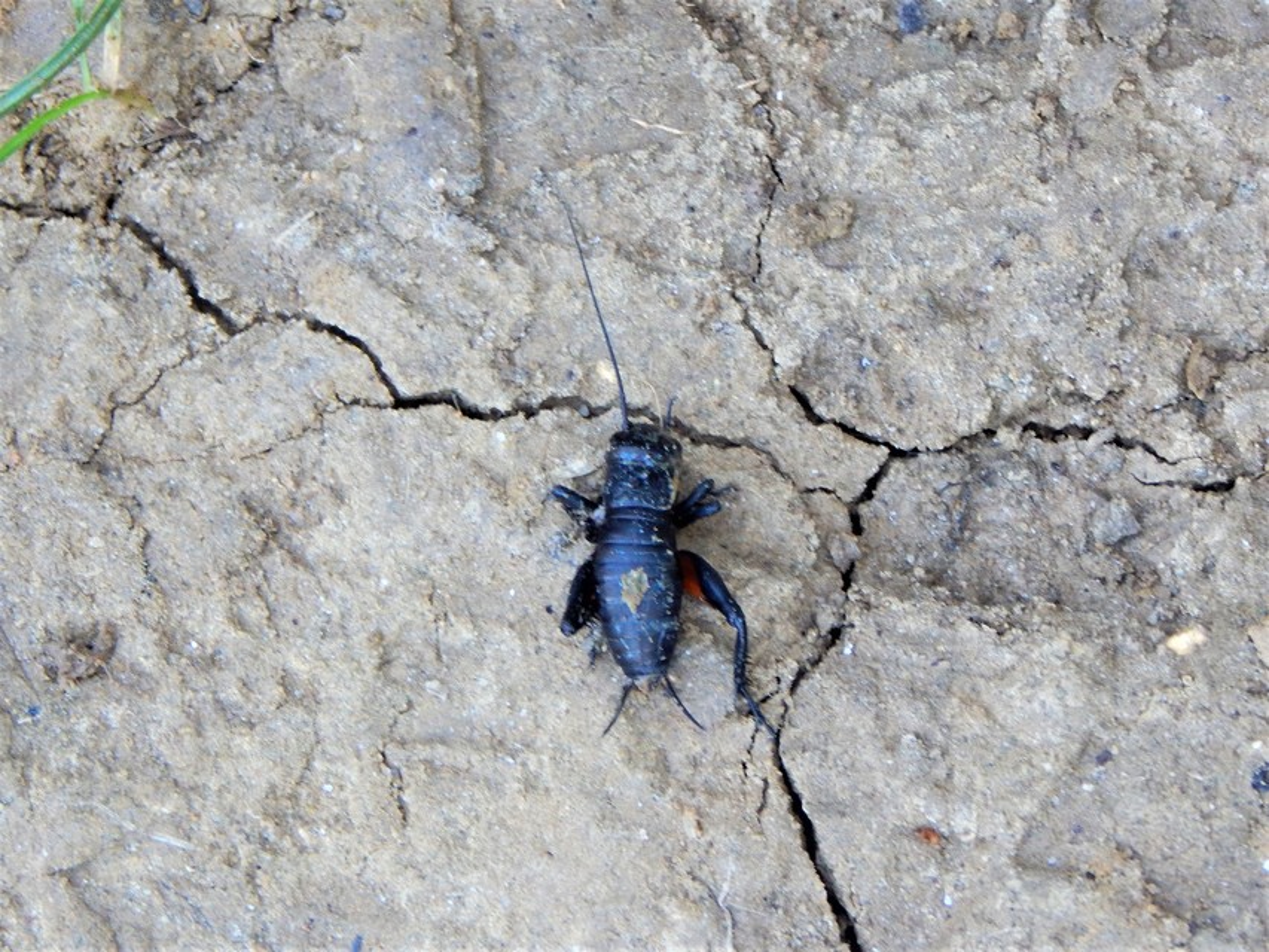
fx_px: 7590
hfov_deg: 9.6
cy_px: 476
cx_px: 634
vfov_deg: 7.2
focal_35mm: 207
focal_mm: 37.1
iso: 250
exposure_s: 1/30
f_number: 5.4
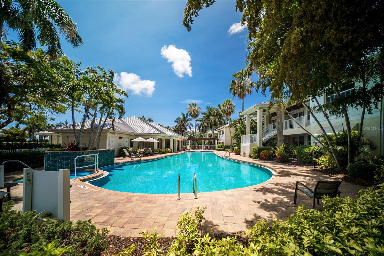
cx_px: 192
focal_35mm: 12
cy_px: 128
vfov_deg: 90.0
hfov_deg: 112.6
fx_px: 128
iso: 400
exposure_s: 1/250
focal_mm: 12
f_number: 3.2
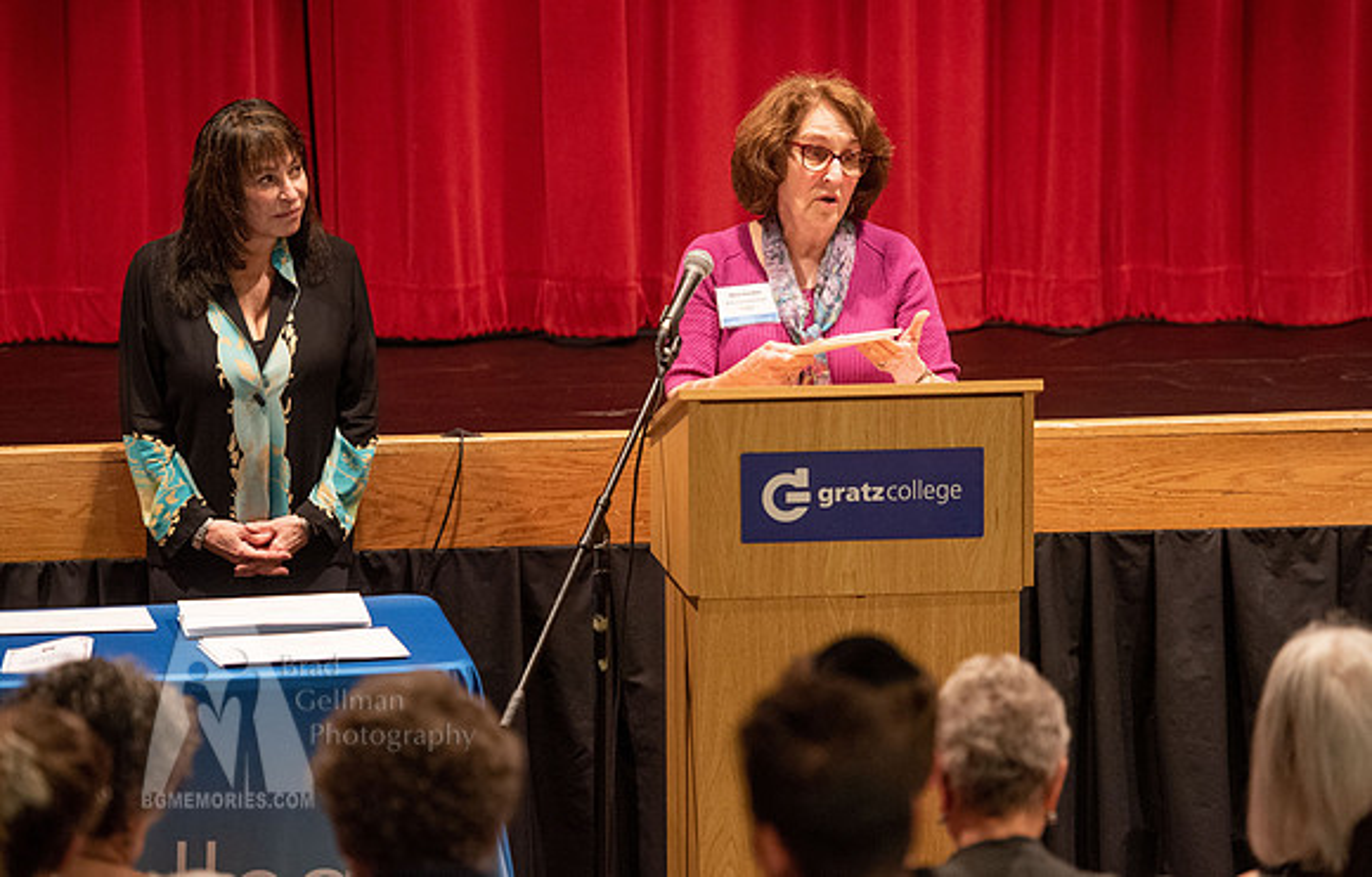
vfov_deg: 7.5
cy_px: 425
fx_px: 6703
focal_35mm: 178
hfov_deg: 11.7
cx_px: 700
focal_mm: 150
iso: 2500
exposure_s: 1/80
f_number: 2.8
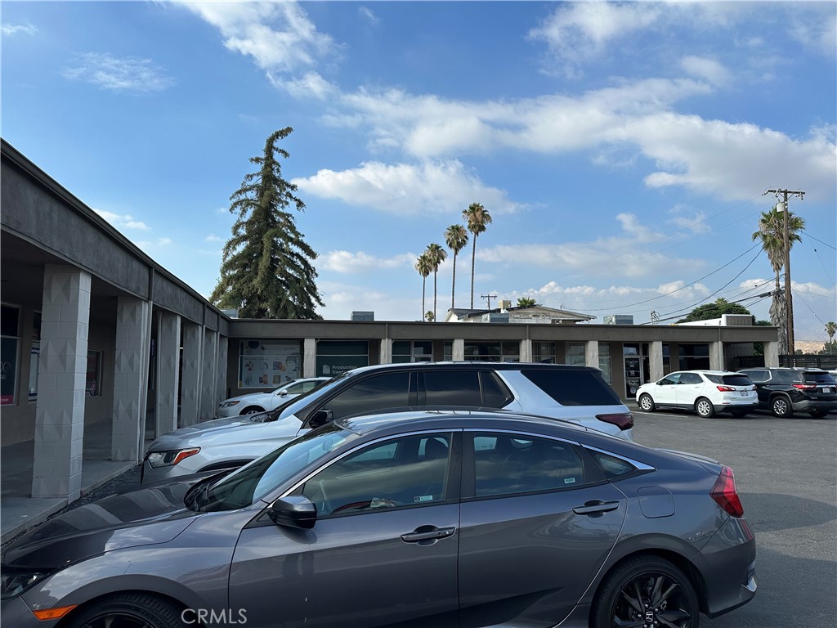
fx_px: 580
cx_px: 418
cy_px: 314
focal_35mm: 24
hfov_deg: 71.6
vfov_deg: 56.8
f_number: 1.78
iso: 80
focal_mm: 6.86
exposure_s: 1/3717
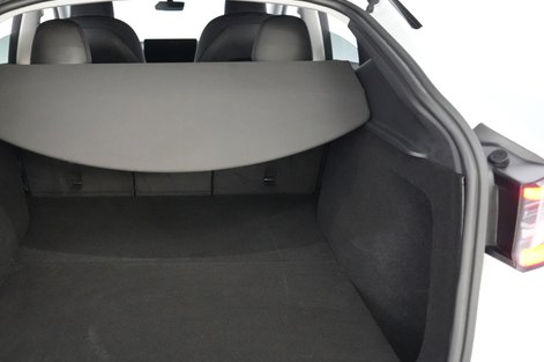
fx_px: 513
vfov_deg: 38.6
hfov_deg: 54.6
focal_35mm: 34
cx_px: 176
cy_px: 219
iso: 10000
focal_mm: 25
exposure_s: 1/160
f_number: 2.8
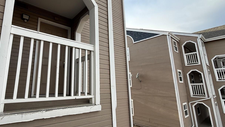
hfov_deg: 84.8
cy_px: 61
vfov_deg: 55.8
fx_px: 119
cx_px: 83
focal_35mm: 20
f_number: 2.2
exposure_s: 1/569
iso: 64
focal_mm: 2.22
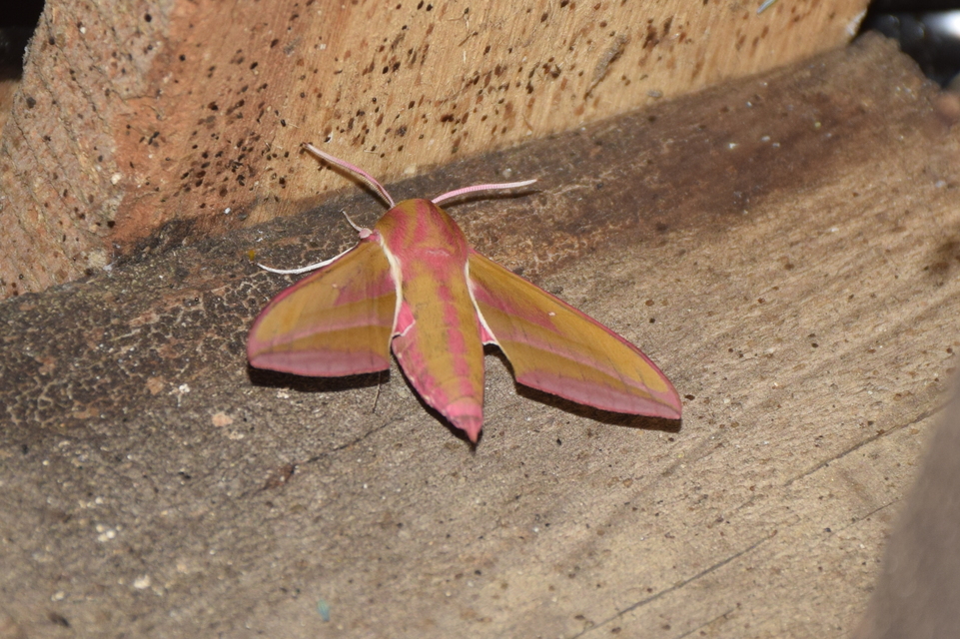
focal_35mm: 168
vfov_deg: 8.2
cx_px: 480
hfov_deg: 12.2
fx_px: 4478
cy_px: 320
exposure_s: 1/60
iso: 320
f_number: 7.1
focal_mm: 112
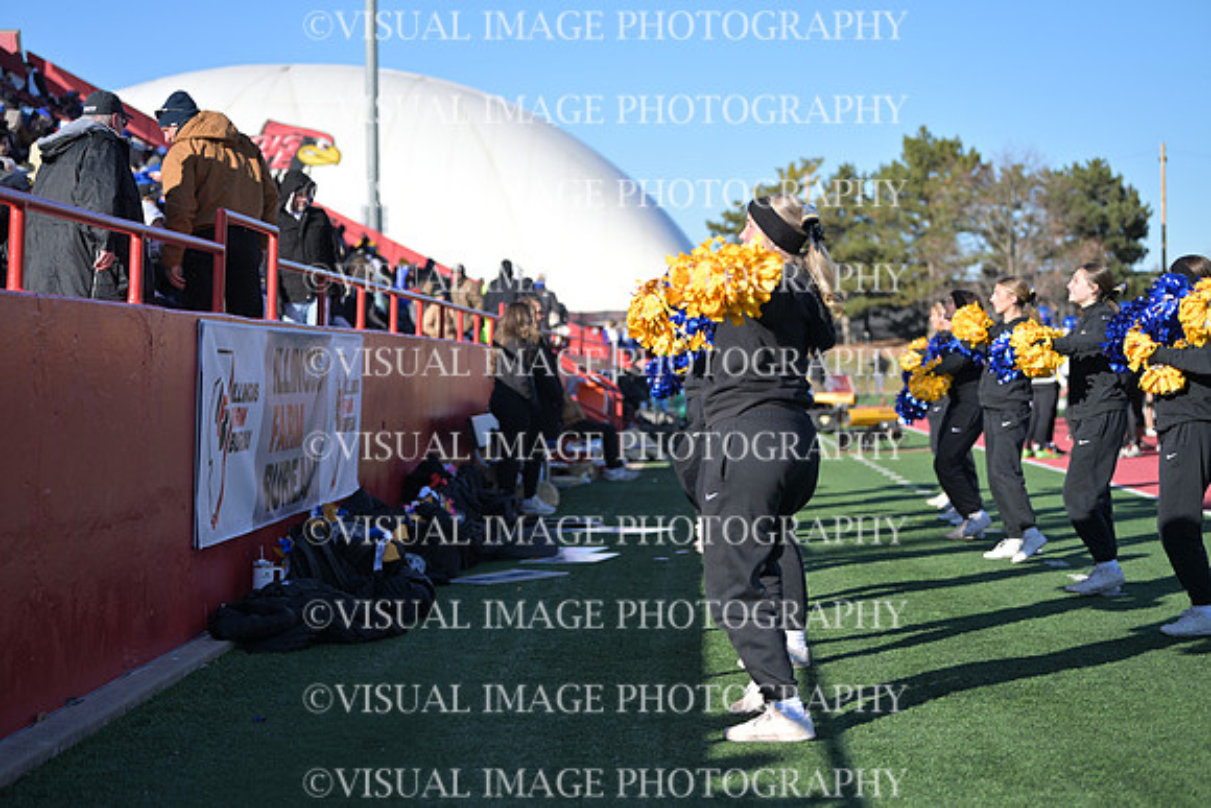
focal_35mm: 70
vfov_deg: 19.5
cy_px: 404
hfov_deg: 28.8
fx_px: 2355
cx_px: 606
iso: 100
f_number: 2.8
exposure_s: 1/1600
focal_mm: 70
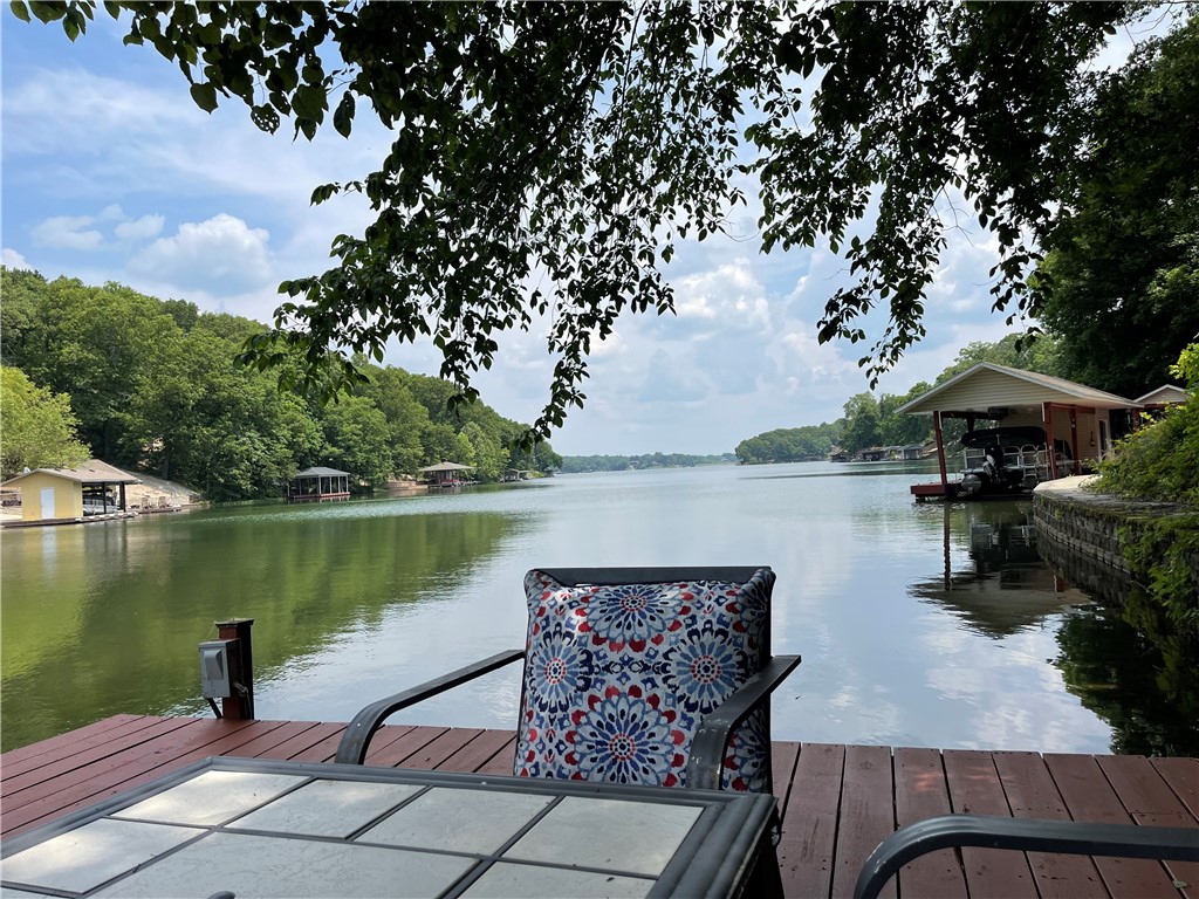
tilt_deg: +0.7
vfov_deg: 53.1
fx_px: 901
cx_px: 600
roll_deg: +3.2
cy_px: 450
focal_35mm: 26
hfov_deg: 67.3
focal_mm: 5.1
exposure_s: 1/3559
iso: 32
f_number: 1.6
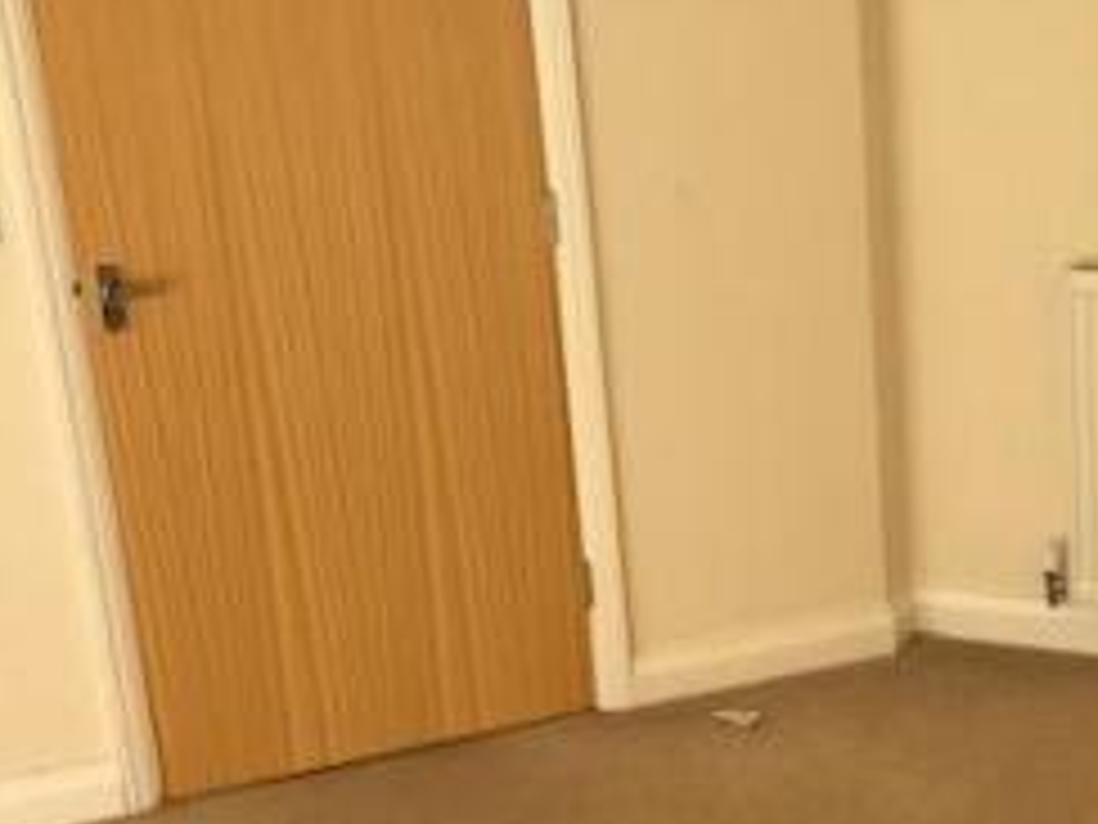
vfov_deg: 21.9
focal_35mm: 67
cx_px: 871
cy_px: 471
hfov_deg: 28.4
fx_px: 2125
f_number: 1.8
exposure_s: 1/451
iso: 20
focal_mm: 3.99
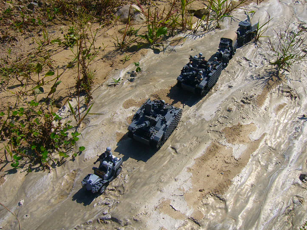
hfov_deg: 47.8
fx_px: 346
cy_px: 104
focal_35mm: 39
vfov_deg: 36.8
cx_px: 170
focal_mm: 5.8
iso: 64
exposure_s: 1/500
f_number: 5.6
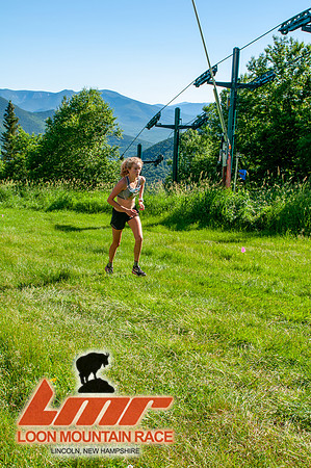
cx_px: 156
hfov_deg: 36.8
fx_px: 468
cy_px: 234
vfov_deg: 53.2
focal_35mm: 36
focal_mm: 24
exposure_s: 1/400
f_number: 8
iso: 200
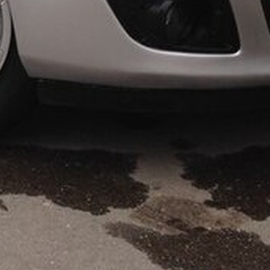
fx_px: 988
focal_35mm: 112
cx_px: -17
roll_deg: -1.1
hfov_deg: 15.2
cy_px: -73
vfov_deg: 14.9
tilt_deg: -7.7
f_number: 2.4
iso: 50
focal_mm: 4.12
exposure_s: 1/268
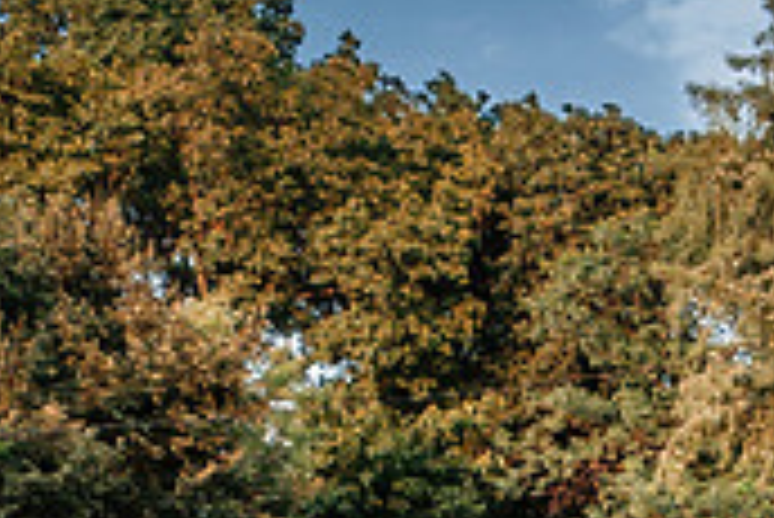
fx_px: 3055
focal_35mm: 142
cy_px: 958
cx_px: 688
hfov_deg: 14.3
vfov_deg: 9.2
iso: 800
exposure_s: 1/160
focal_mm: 24
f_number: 4
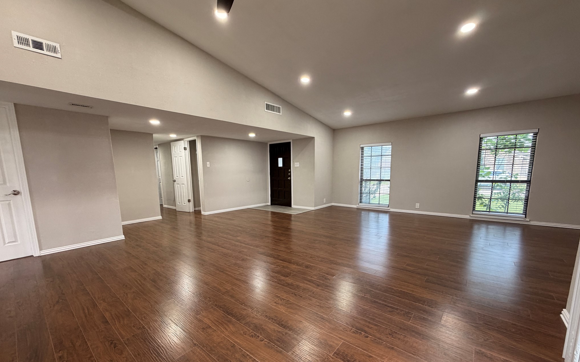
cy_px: 206
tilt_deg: -8.5
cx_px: 288
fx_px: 237
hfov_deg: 101.5
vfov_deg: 74.4
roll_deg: +1.4
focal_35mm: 15
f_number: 2.2
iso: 250
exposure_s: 1/60
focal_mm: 2.22
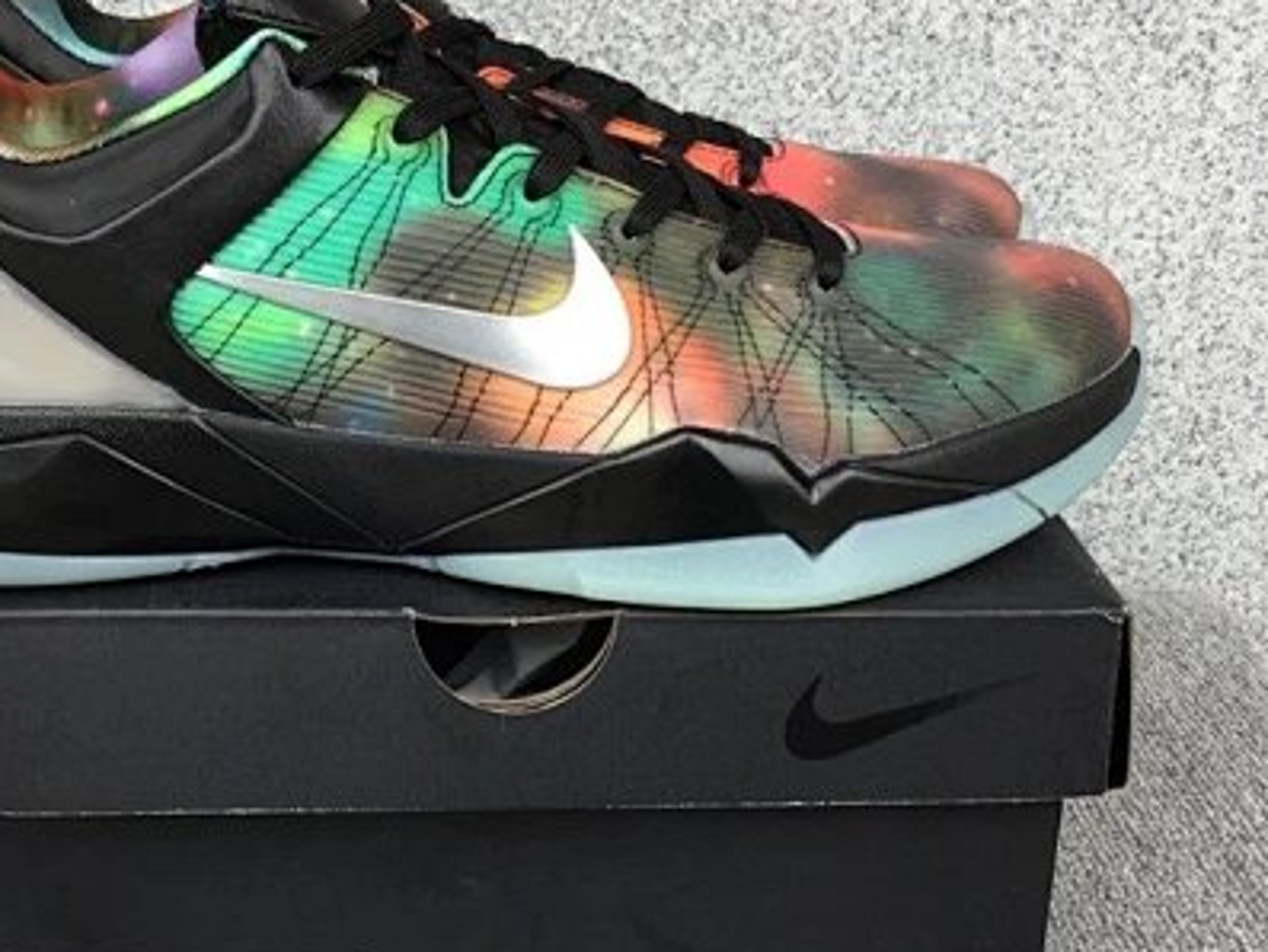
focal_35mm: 50
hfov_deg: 38.0
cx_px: 479
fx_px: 1832
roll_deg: -0.2
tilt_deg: -20.4
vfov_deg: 29.1
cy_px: 479
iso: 32
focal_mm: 3.3
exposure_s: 1/100
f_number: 2.4
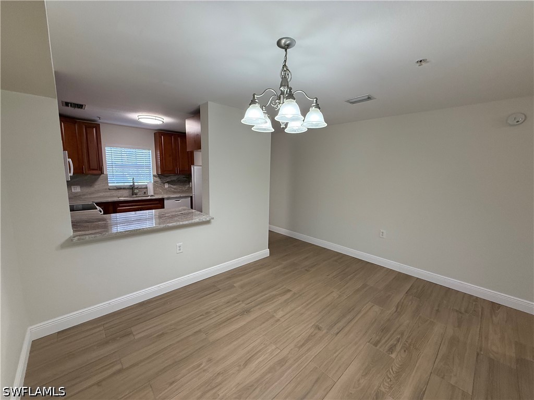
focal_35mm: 14
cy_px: 200
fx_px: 216
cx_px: 267
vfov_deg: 85.7
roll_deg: -1.0
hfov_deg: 102.1
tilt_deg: -8.1
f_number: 2.2
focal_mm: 2.22
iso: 250
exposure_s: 1/120
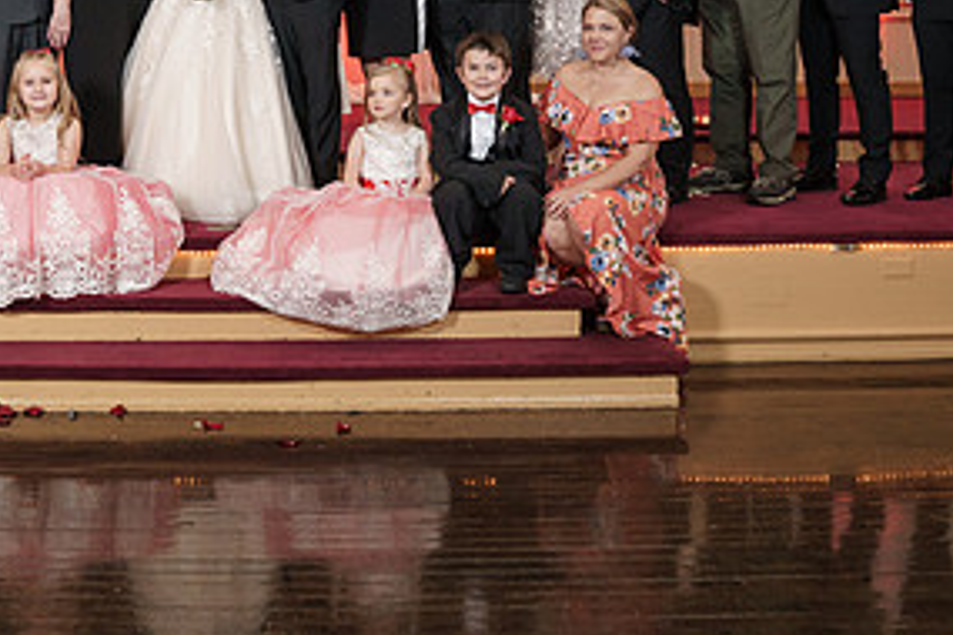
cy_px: 25
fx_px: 1403
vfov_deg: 24.5
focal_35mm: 53
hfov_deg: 36.7
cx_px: 241
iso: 2000
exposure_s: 1/100
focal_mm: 26
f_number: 4
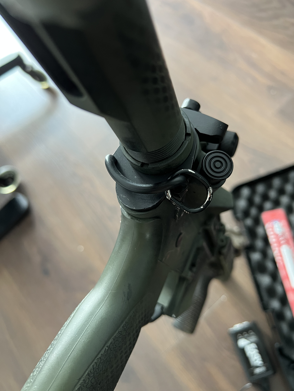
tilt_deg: -66.0
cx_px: 147
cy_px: 196
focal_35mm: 26
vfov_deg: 67.3
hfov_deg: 53.1
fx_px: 294
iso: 500
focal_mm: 5.7
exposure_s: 1/57
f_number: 1.5
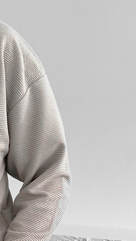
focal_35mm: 88
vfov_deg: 22.4
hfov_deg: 13.2
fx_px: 564
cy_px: 287
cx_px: -53
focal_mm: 3
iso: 64
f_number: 1.8
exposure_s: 1/100
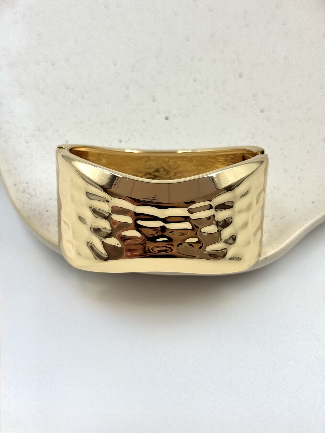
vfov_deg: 39.7
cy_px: 216
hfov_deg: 30.3
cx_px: 162
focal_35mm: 48
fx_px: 601
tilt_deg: -47.4
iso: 64
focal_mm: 6.76
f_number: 1.78
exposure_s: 1/765
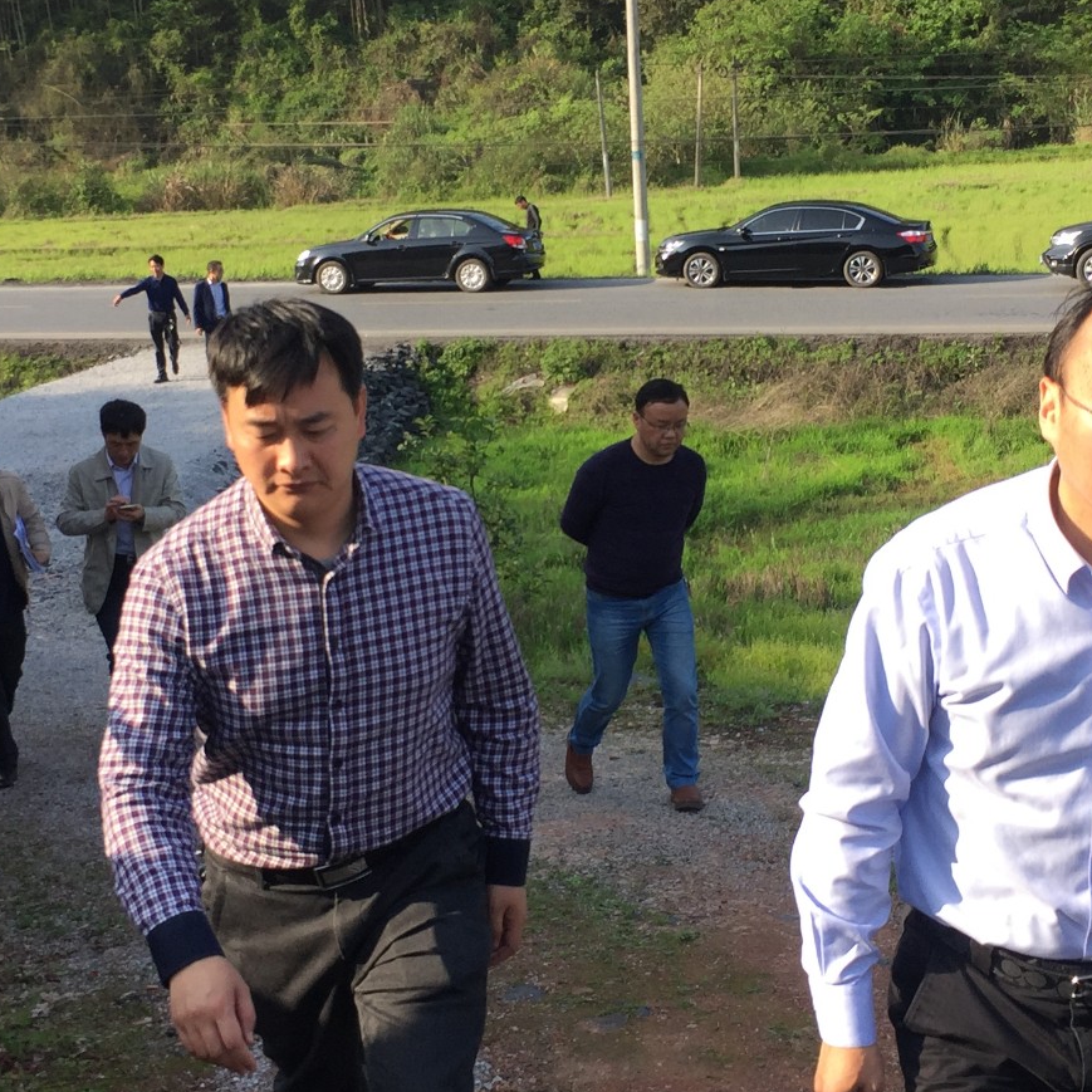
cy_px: 490
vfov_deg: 29.1
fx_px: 2106
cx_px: 577
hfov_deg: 29.1
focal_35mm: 59
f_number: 2.2
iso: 32
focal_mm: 4.15
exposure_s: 1/608
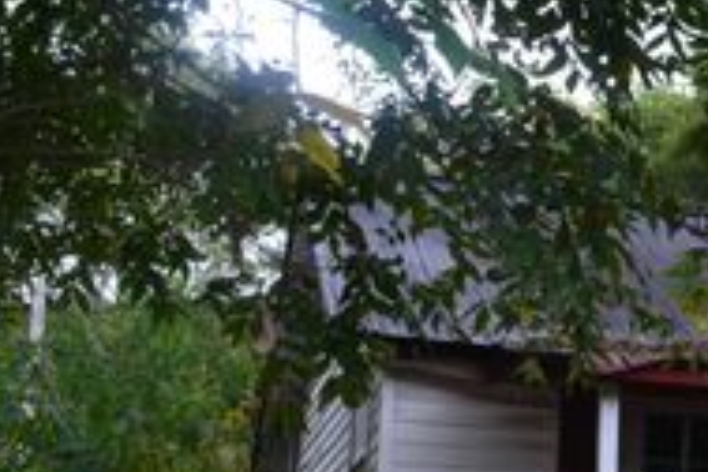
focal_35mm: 91
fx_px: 1796
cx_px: 933
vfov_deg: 14.7
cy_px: 493
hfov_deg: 20.3
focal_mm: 23
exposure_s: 1/60
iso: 400
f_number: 10
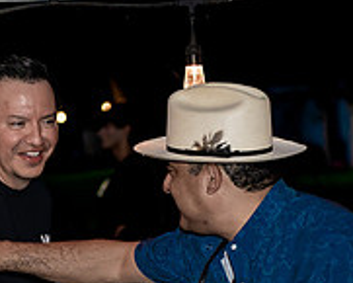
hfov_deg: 8.6
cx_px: 49
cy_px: 216
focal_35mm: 225
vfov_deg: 6.9
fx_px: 2352
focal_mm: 75
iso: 2000
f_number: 3.2
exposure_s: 1/200
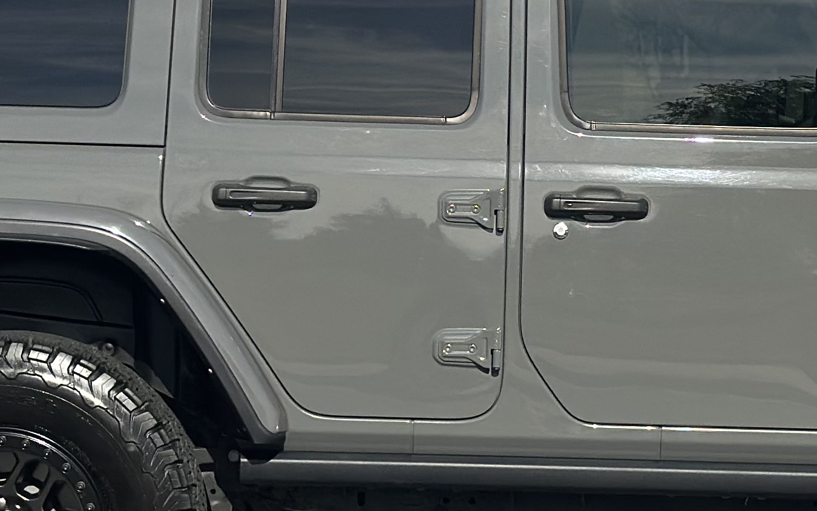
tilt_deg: -0.3
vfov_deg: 8.6
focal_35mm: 152
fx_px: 3385
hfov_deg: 13.7
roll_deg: -1.5
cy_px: 157
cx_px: 586
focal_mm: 6.86
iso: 100
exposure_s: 1/6211
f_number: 1.78
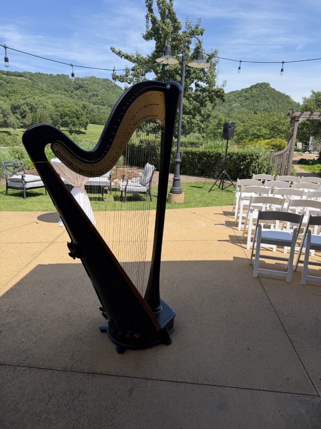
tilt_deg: -14.4
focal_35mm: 24
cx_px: 160
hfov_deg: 56.8
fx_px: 297
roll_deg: -3.1
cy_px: 214
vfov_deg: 71.6
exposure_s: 1/3279
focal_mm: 6.76
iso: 80
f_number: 1.78
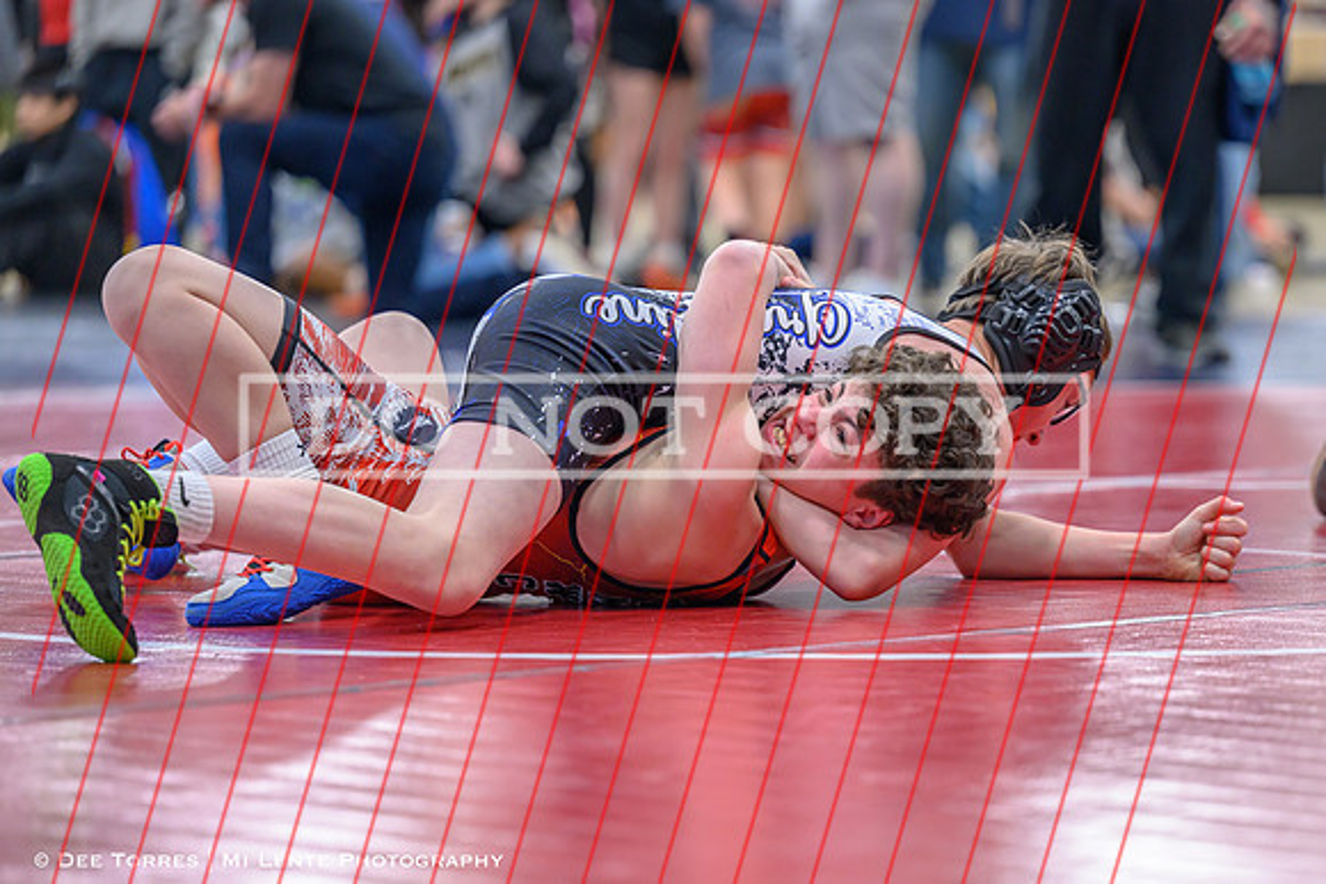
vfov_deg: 8.2
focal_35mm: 168
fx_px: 6173
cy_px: 510
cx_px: 814
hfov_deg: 12.3
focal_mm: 135
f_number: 2.8
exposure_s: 1/640
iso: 2000
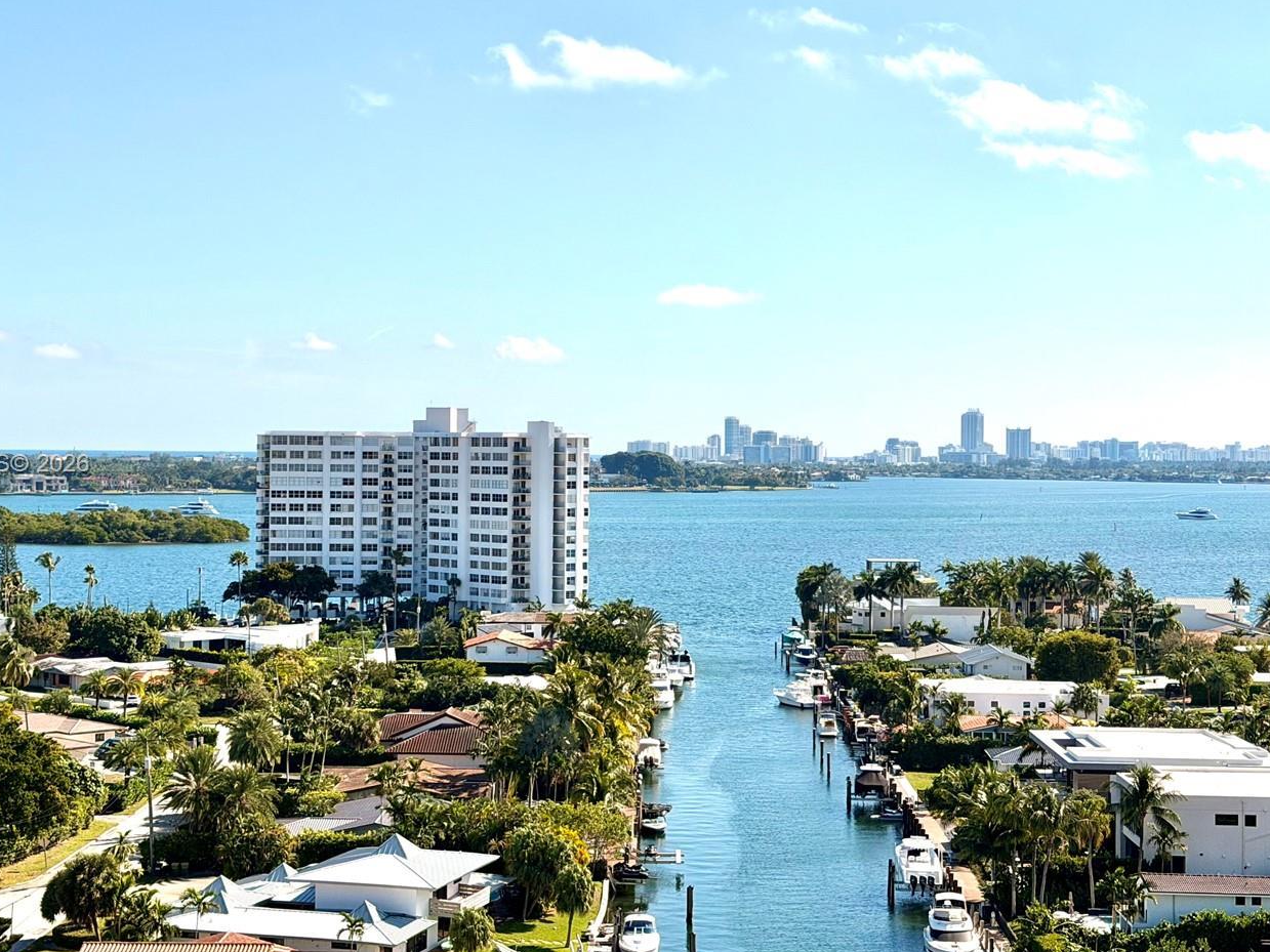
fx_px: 2274
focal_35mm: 62
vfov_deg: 23.6
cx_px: 590
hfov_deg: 31.2
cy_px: 465
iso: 64
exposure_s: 1/8772
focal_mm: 6.76
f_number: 1.78
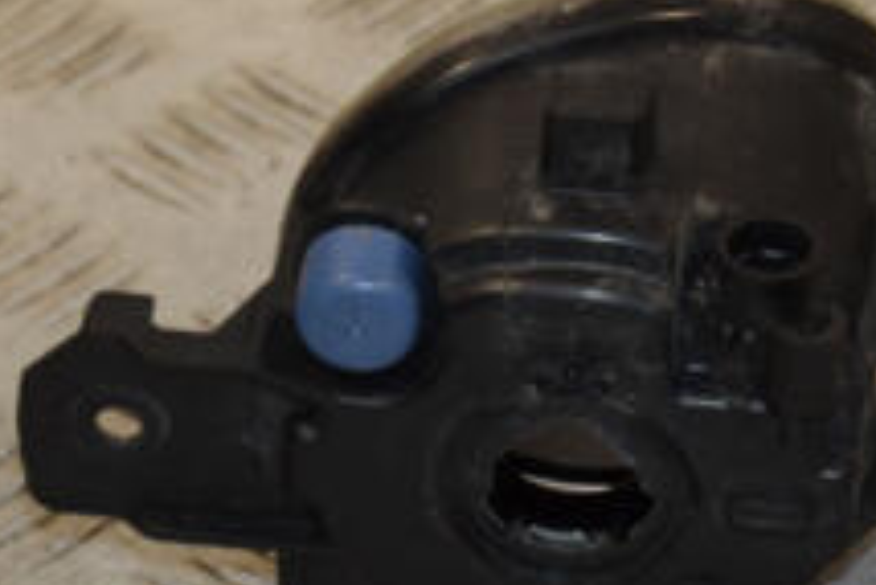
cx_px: 618
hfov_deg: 6.5
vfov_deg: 4.4
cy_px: 385
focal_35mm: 315
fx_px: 7680
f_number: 6.3
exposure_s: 1/200
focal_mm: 75
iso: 800
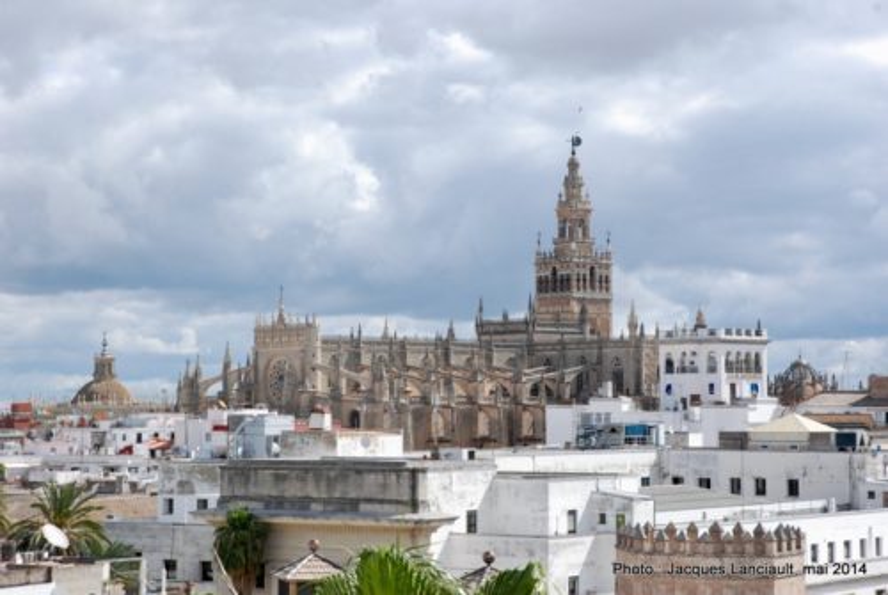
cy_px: 298
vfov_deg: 16.6
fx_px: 2038
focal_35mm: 82
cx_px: 444
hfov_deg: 24.6
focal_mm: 55
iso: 1000
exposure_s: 1/800
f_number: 14
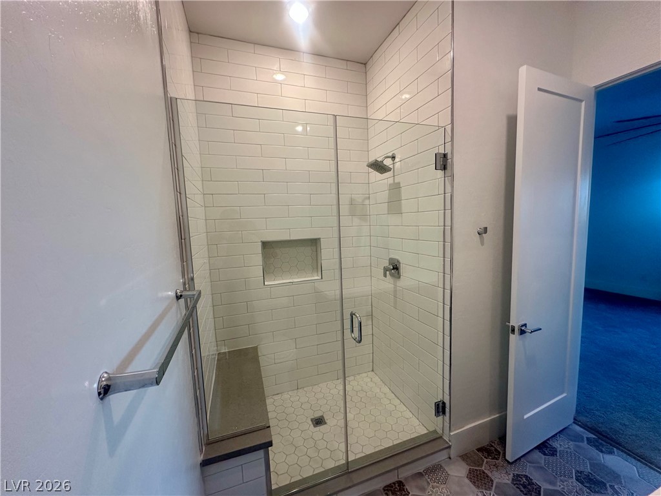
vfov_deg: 85.7
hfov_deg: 102.1
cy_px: 248
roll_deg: +1.7
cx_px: 330
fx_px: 267
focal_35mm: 14
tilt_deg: -5.2
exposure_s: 1/120
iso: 200
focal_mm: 2.22
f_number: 2.2
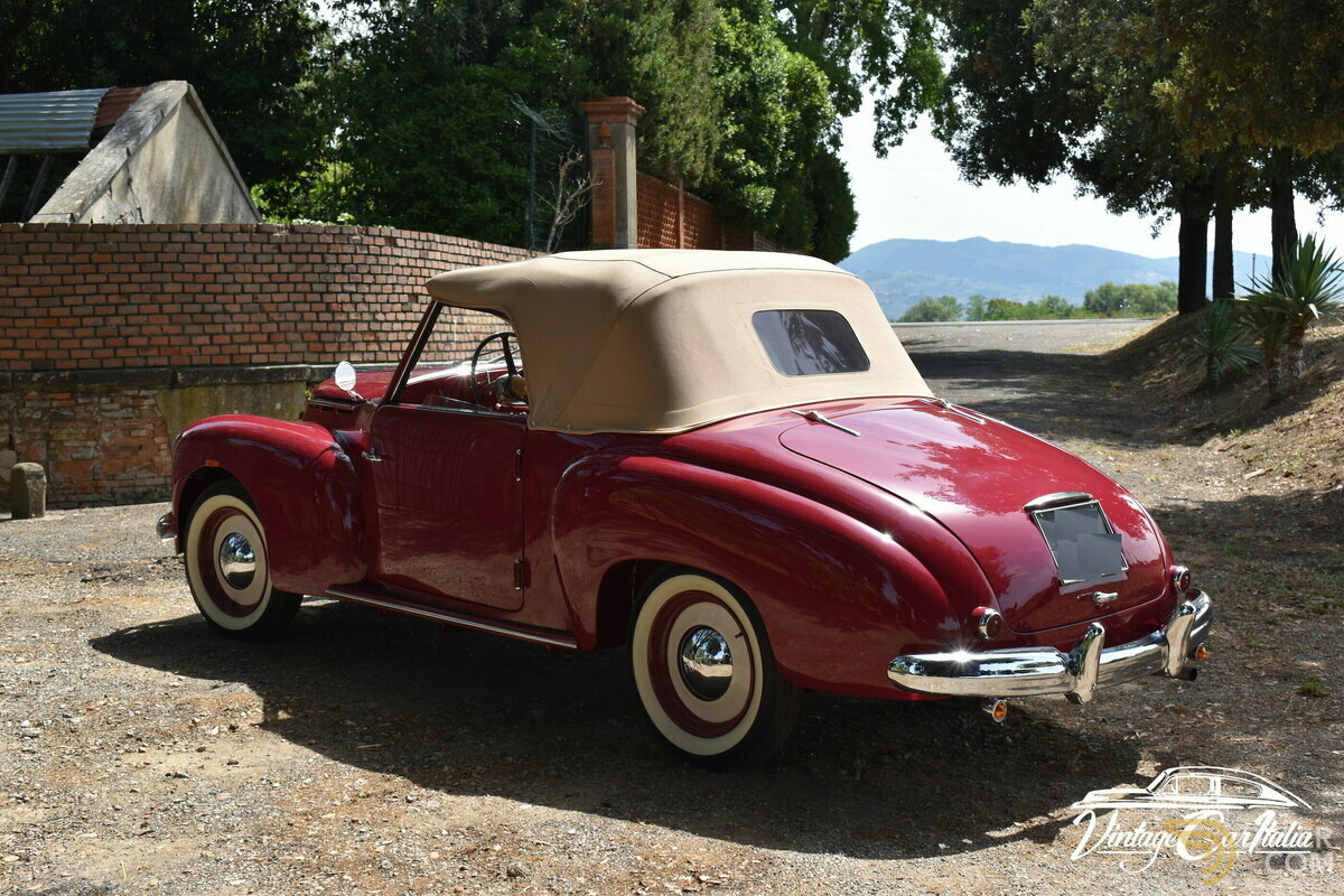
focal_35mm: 48
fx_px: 1792
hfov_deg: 41.1
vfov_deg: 28.1
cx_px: 672
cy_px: 448
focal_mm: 32
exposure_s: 1/250
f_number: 8
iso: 140
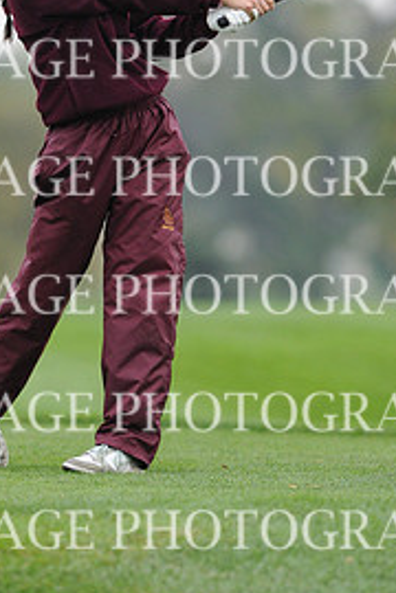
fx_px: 14189
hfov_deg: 1.6
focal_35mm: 860
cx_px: 97
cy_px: 116
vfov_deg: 2.4
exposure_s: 1/2000
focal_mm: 400
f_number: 4.5
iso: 1600
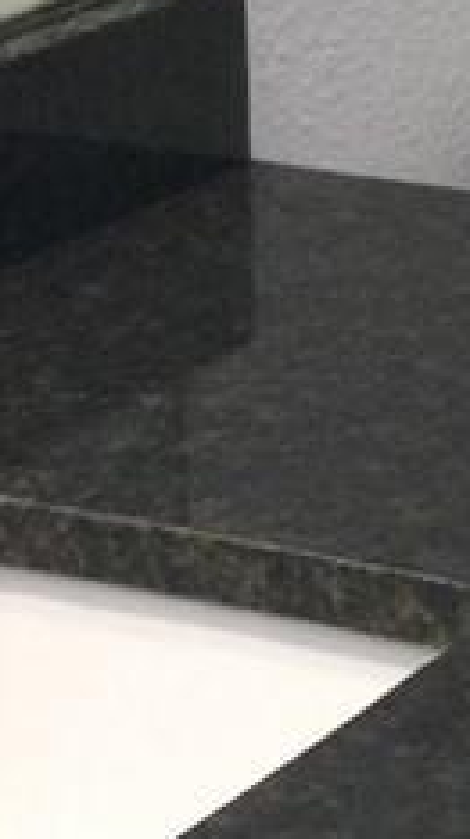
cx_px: 1600
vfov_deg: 13.7
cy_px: -391
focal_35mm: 148
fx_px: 3291
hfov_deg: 7.0
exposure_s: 1/30
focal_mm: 3.3
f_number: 2.4
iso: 64
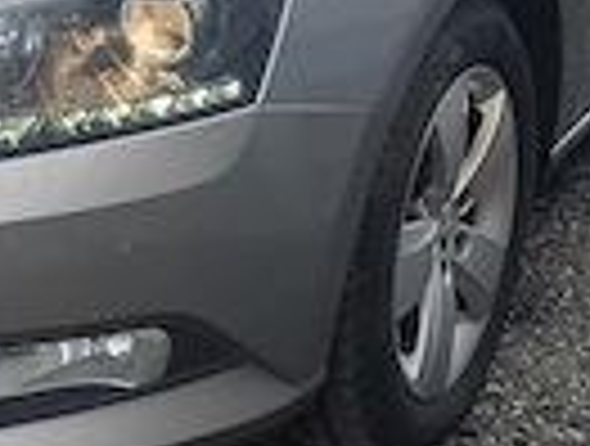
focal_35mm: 105
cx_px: -68
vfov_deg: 14.0
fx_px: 1795
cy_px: 54
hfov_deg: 18.0
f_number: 1.8
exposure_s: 1/502
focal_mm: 5.54
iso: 50
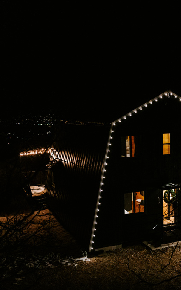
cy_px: 145
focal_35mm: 43
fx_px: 339
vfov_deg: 46.2
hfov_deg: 29.3
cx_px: 140
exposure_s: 1/250
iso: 3200
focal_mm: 28
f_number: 2.8
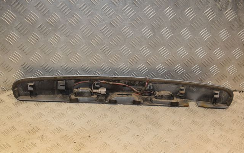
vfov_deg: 29.8
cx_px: 122
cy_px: 81
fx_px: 286
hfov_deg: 46.2
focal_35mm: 43
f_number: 7.1
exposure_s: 1/200
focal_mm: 28
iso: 800
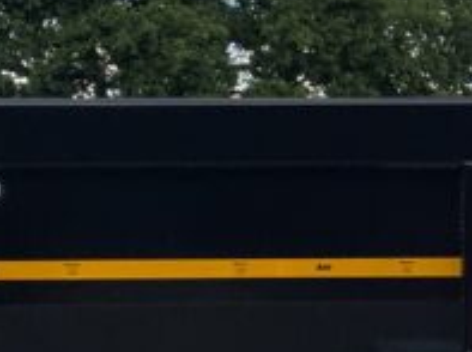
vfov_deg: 9.8
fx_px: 2055
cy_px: 307
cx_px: 522
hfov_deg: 12.9
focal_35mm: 151
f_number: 1.8
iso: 16
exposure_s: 1/1144
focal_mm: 3
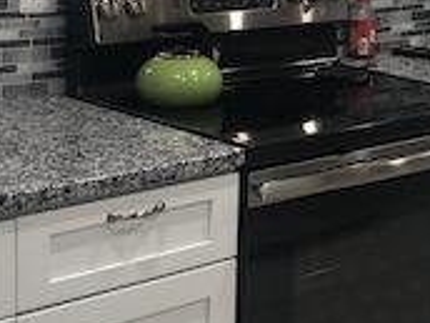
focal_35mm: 104
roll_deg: +0.4
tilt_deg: -6.8
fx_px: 1292
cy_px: 35
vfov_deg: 14.1
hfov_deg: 18.5
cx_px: 420
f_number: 1.8
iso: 40
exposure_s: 1/24
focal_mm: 3.99
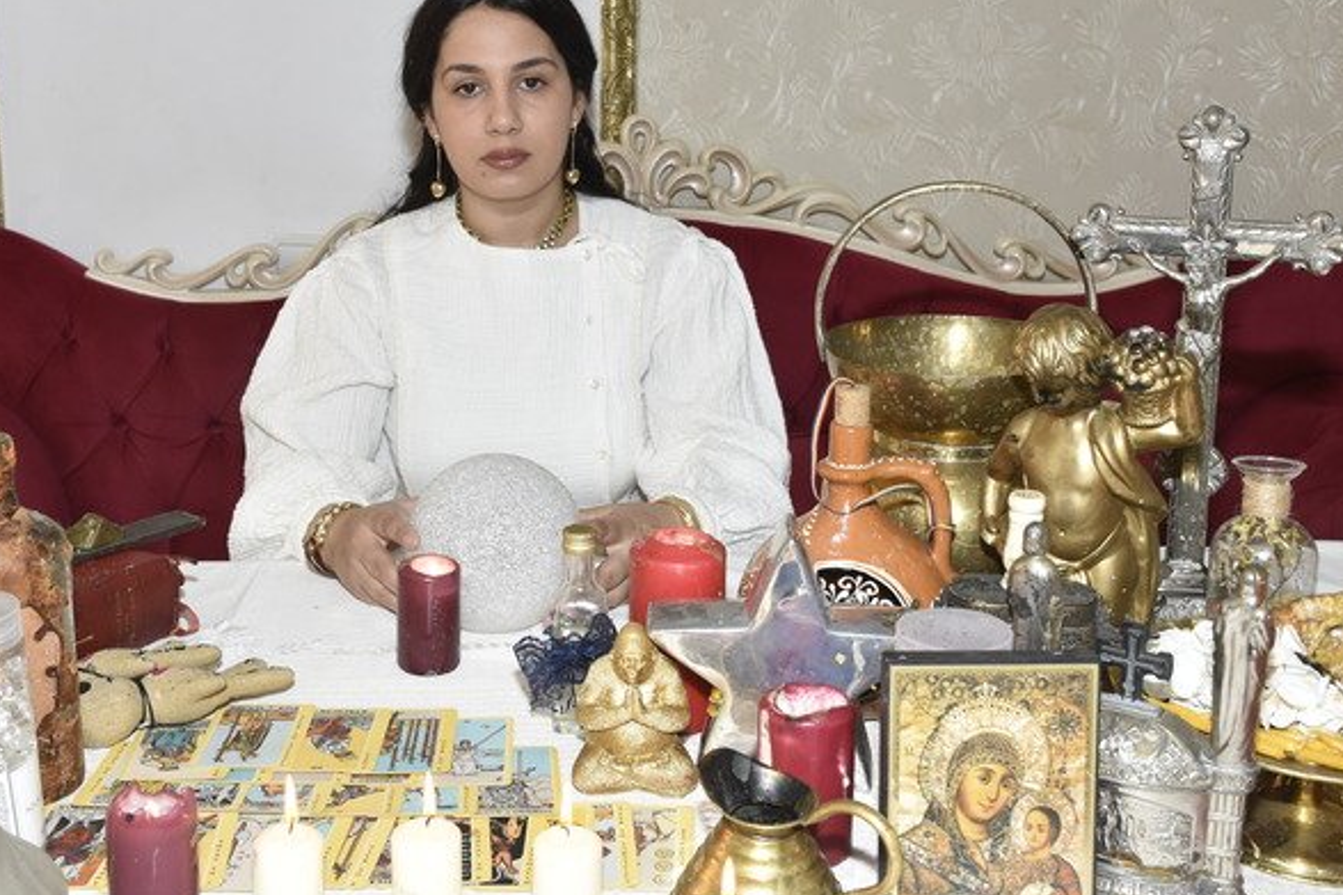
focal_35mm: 45
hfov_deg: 43.5
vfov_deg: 29.8
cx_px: 574
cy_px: 379
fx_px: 1678
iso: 400
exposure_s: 1/60
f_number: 5.6
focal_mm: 22
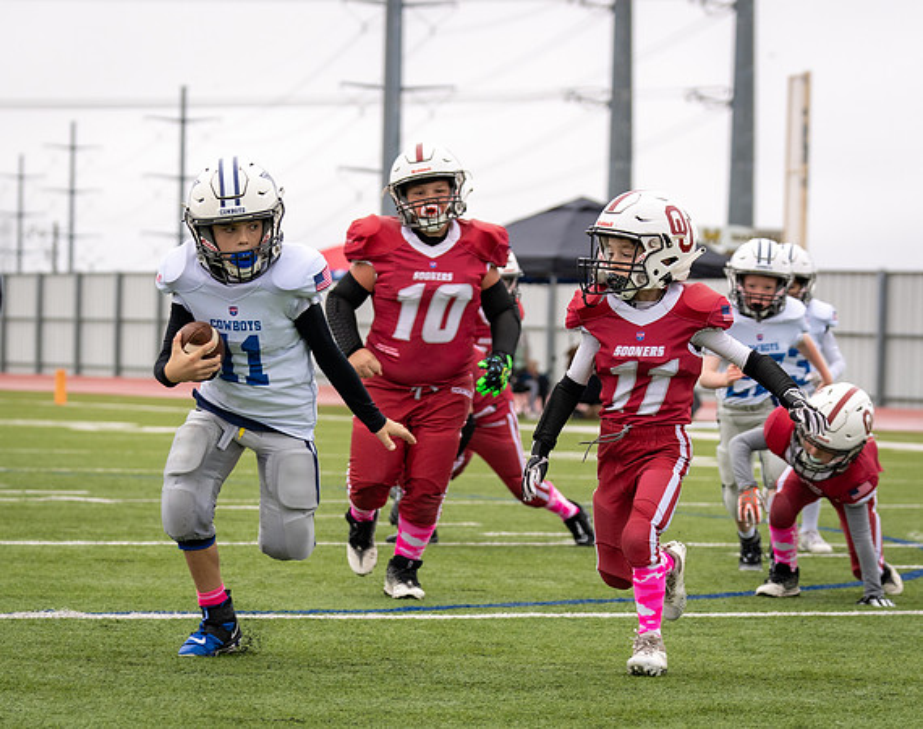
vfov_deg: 8.9
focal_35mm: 172
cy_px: 480
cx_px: 192
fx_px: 4666
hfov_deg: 11.3
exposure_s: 1/1250
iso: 250
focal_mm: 81
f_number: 3.5
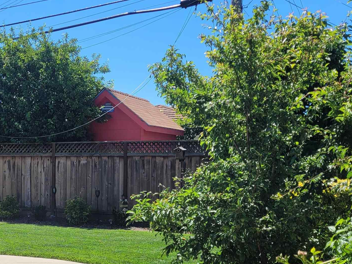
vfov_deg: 25.5
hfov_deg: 32.3
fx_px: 580
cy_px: 181
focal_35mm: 57
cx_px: 43
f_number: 1.8
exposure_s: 1/1742
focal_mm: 5.4
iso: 40
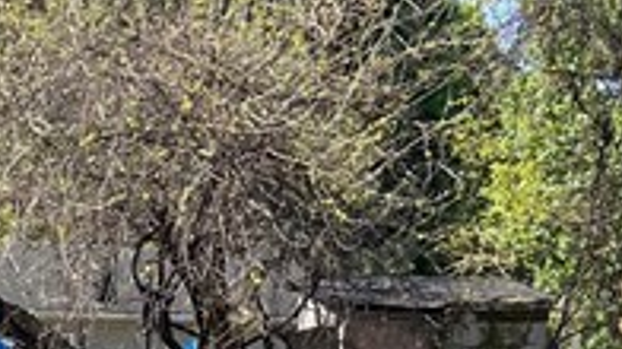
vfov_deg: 7.5
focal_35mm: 148
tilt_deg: -11.8
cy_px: 911
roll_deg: -2.2
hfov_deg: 14.5
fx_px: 2440
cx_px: 222
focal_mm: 5.1
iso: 50
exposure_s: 1/1075
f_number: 1.6
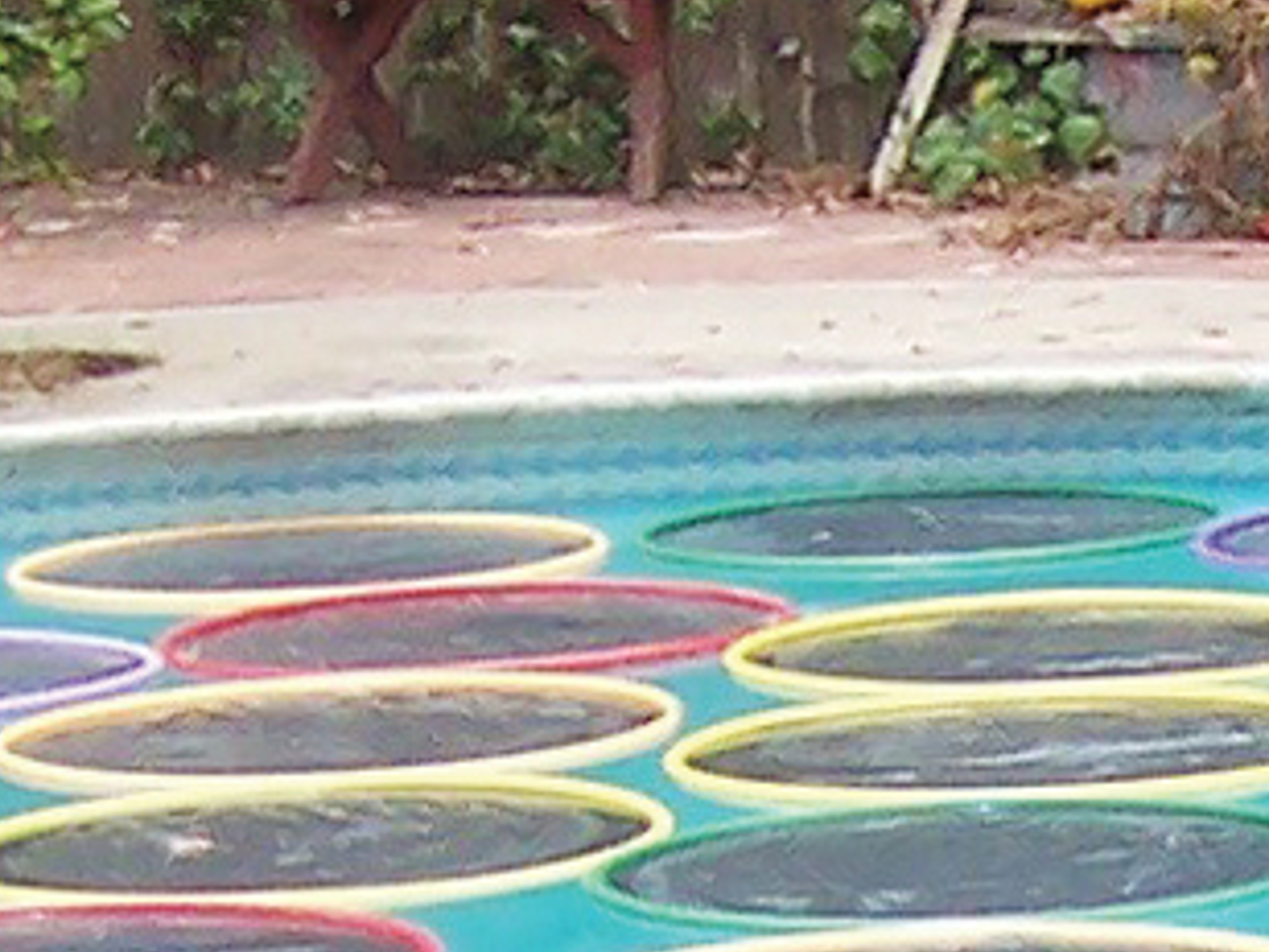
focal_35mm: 240
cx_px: 1982
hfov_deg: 8.1
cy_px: 1780
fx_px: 8798
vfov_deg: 6.1
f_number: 5.6
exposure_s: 1/250
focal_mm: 5.6
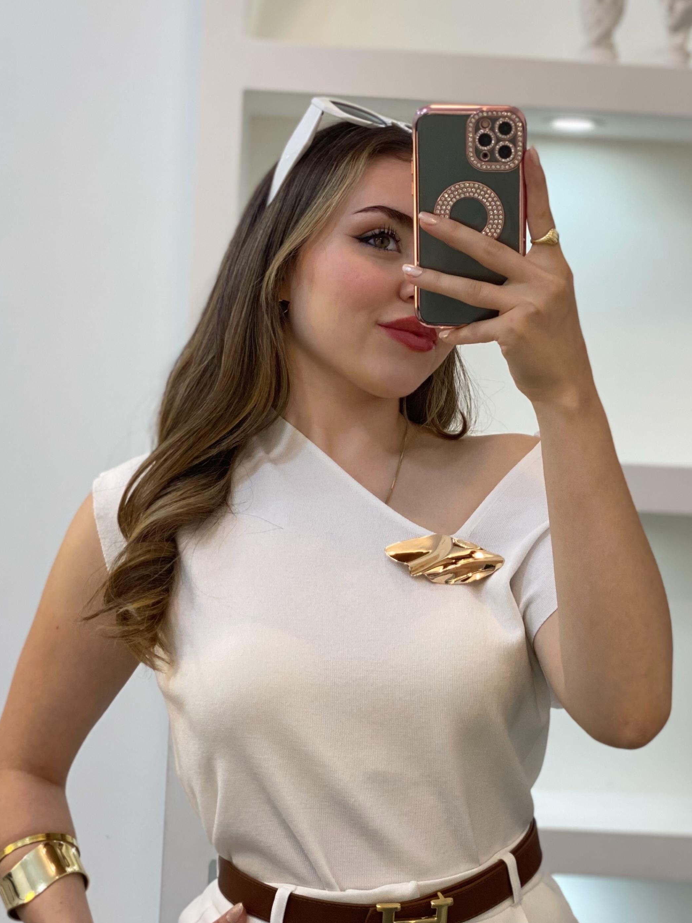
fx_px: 1999
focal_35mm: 75
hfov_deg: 19.6
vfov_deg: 26.0
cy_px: 481
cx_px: 402
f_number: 2
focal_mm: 6
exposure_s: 1/122
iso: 80
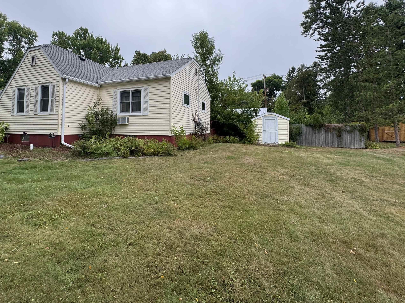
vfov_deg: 73.8
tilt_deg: +3.9
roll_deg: +0.2
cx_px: 179
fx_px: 199
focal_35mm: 17
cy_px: 119
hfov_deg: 90.6
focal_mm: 2.22
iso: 40
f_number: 2.2
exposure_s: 1/283
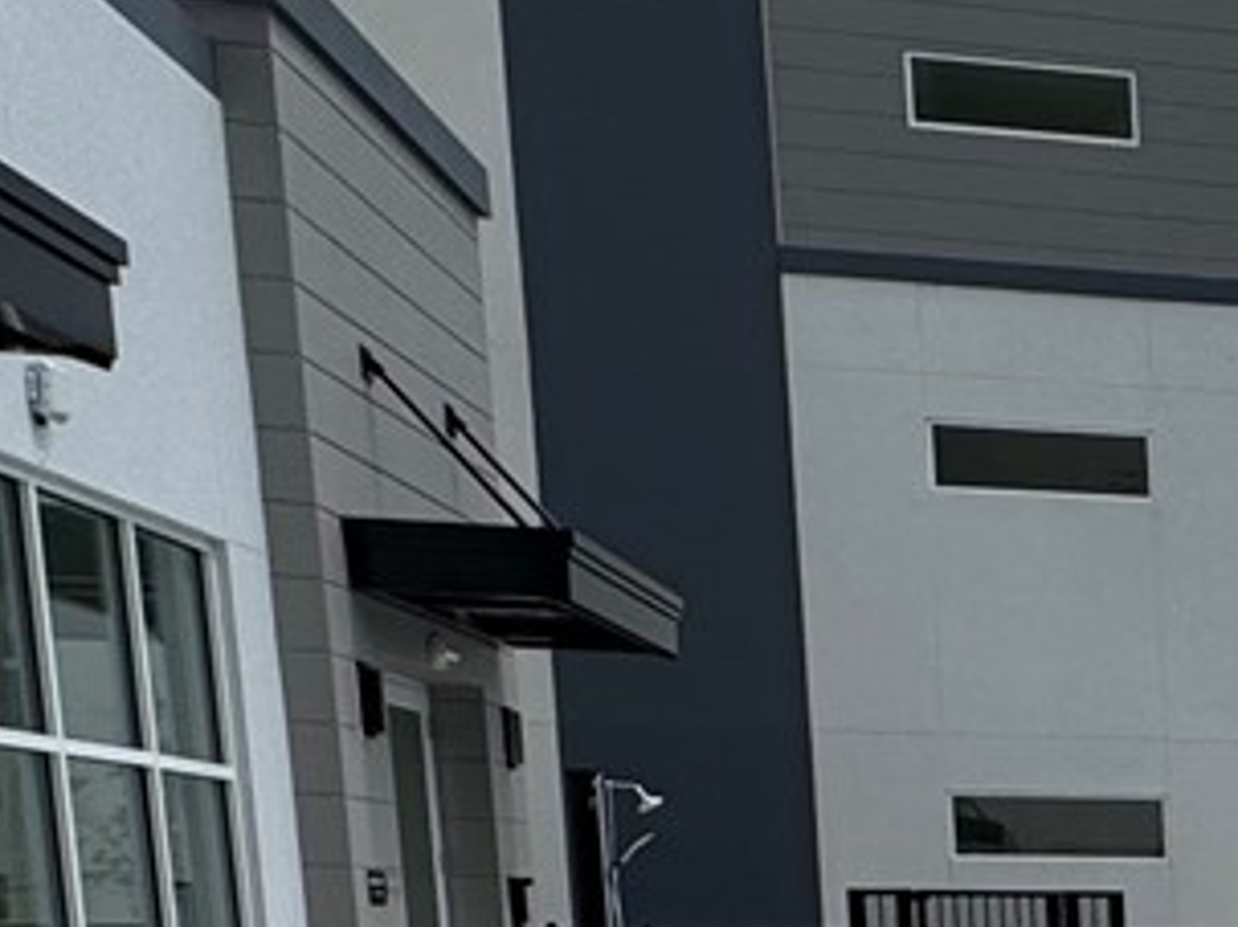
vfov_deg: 17.8
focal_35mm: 74
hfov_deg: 20.9
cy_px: 1384
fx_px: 2645
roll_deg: -0.4
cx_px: 2022
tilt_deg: -10.0
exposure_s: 1/3906
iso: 40
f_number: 2.2
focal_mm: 2.22
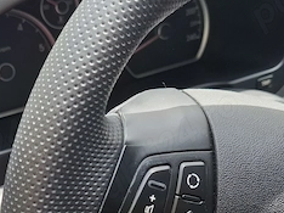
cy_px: 167
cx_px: 74
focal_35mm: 59
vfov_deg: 24.4
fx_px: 484
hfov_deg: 32.2
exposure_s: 1/255
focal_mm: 5.54
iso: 50
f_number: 1.8
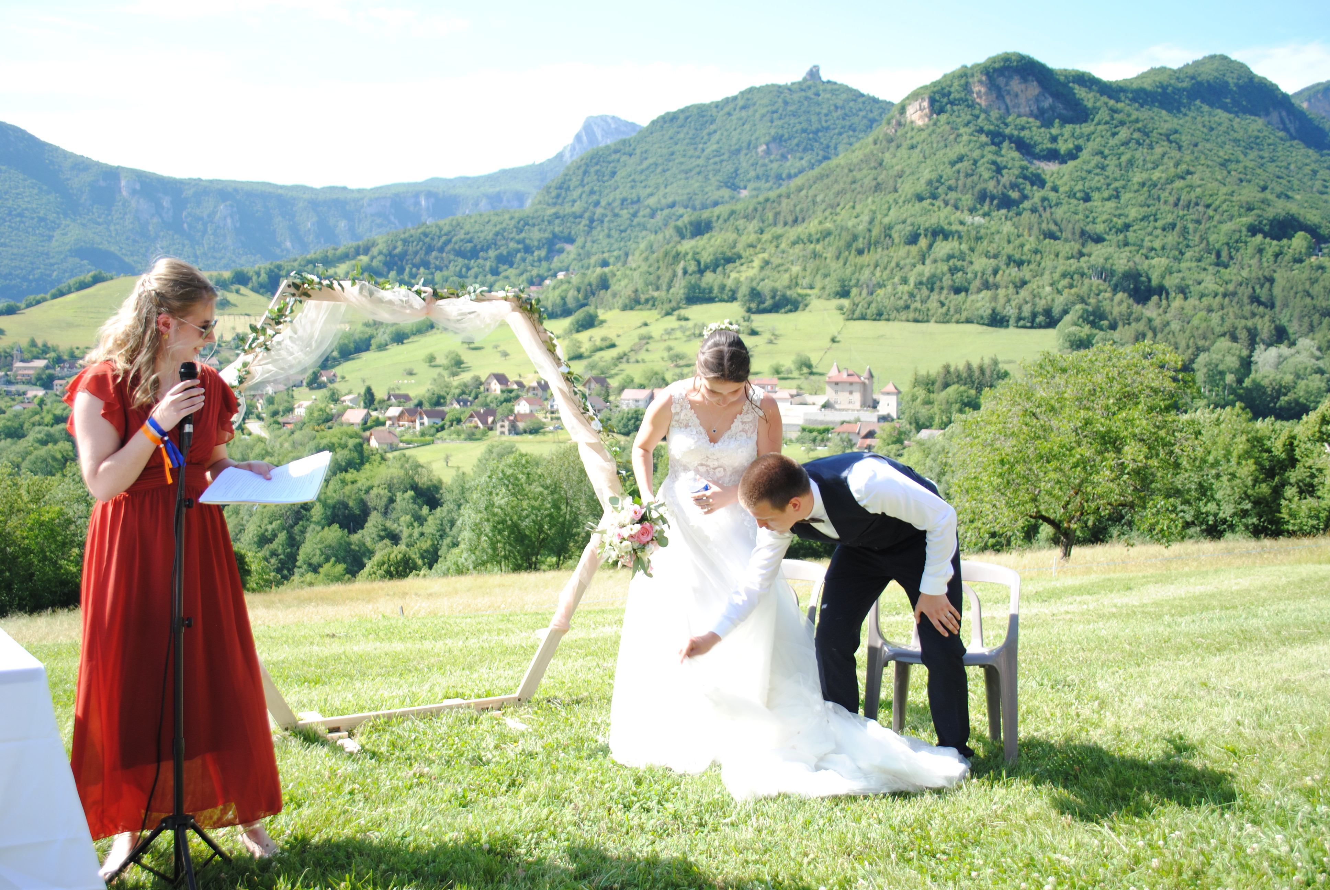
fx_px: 1221
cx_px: 665
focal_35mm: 33
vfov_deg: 40.1
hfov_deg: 57.2
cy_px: 445
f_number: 8
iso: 100
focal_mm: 22
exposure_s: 1/250
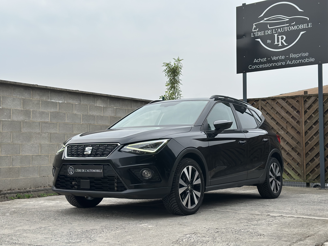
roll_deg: -0.1
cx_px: 164
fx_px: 455
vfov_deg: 30.3
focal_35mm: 48
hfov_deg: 39.7
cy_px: 123
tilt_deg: +3.6
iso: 80
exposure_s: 1/1848
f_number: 1.78
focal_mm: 6.86
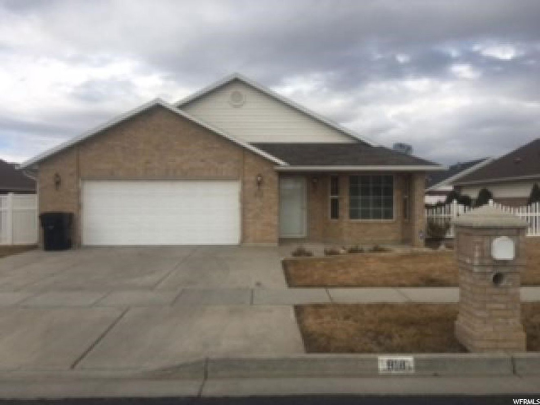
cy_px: 202
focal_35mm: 29
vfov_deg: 48.2
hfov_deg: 61.7
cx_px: 270
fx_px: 452
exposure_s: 1/1876
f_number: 2.2
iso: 25
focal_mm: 4.15
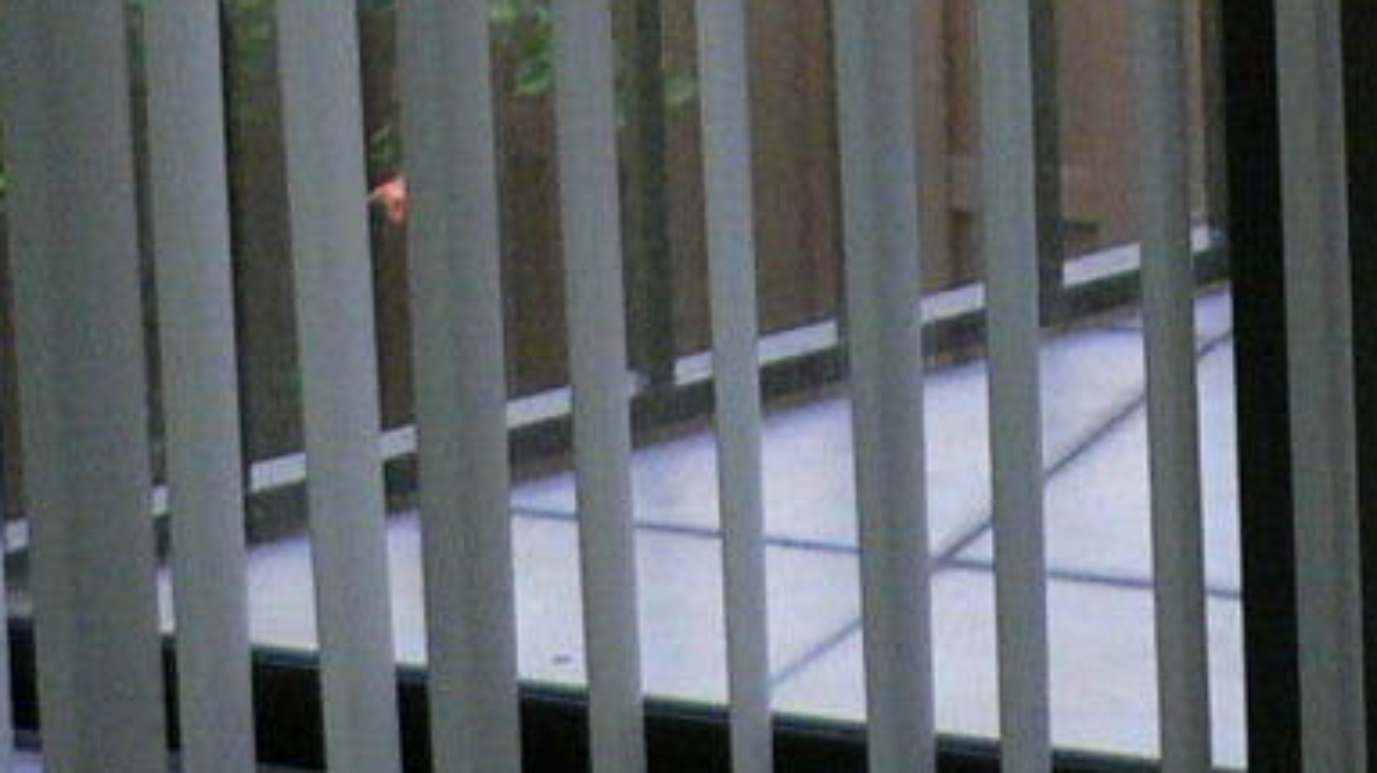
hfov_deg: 13.1
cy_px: -1140
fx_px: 5985
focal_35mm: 164
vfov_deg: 6.9
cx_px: 1053
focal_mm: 6
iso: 200
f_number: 2.8
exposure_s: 1/30
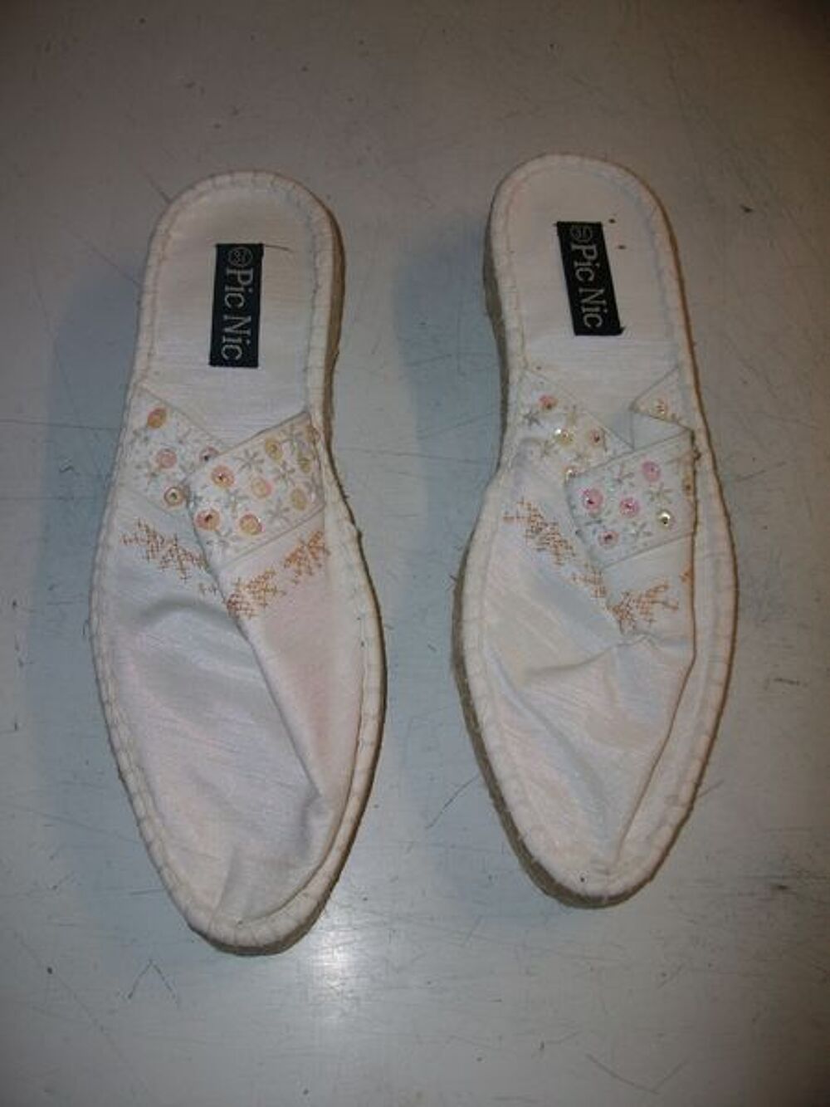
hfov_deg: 44.2
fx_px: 1023
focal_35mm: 32
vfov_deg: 56.8
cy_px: 554
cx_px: 415
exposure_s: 1/40
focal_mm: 5.7
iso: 80
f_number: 2.9
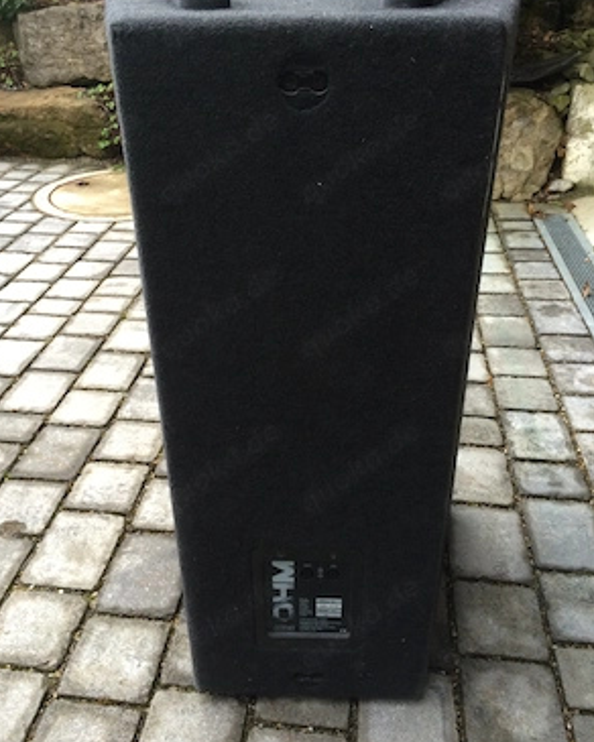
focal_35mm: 31
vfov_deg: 57.1
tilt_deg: -28.4
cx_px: 293
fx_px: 681
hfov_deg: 47.1
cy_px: 344
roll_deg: +5.4
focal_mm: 4.15
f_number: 2.2
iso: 64
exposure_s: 1/30
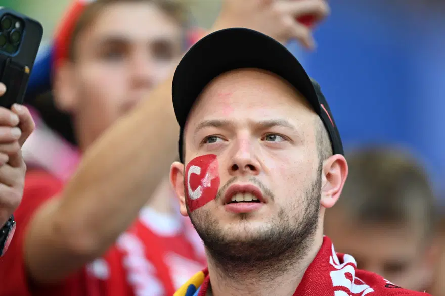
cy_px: 148
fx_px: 4942
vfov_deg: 3.4
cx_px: 222
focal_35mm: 400
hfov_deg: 5.2
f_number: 2.8
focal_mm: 400
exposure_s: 1/500
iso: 800
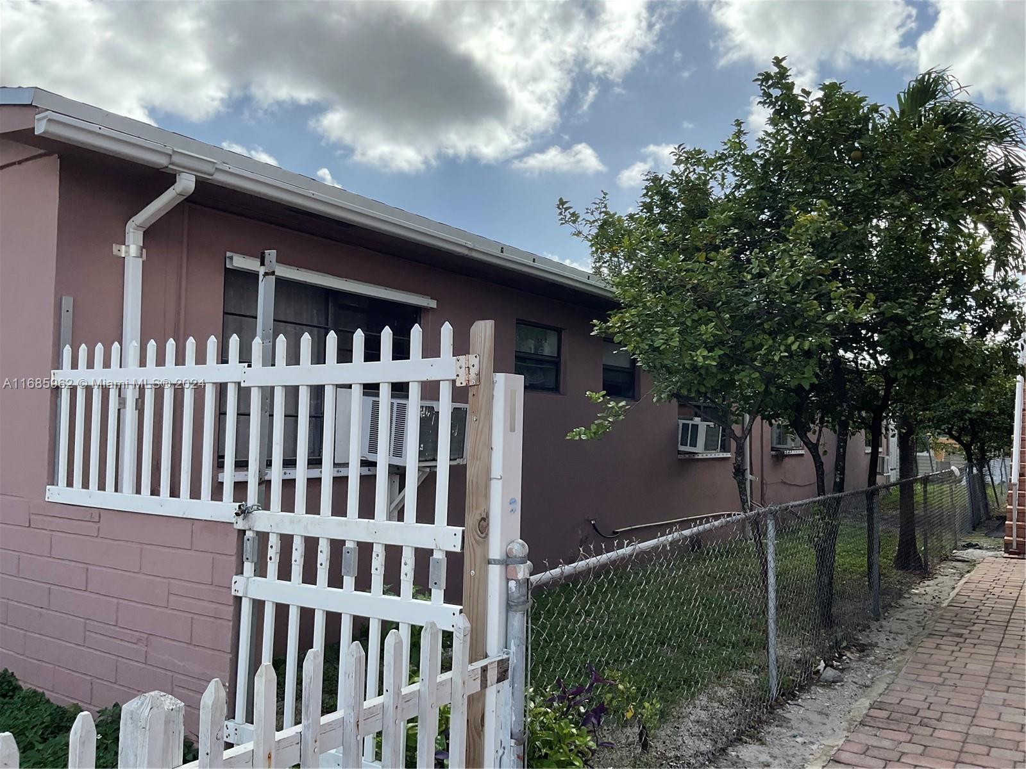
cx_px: 513
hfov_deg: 61.7
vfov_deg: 48.2
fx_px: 860
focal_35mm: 29
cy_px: 384
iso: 16
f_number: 1.8
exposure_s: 1/1534
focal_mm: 3
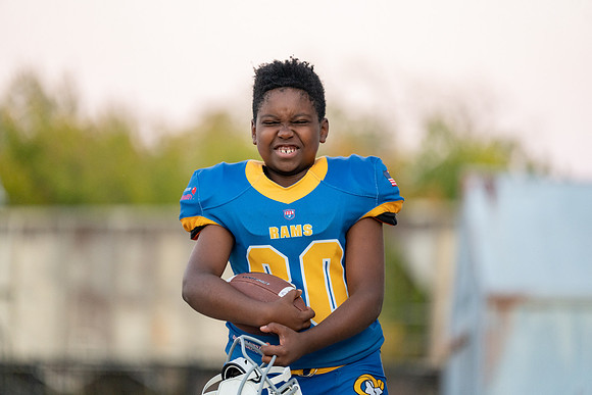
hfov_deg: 10.3
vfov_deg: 6.9
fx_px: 3290
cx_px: 296
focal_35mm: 200
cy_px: 198
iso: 2500
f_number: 2.8
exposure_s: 1/320
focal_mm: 200
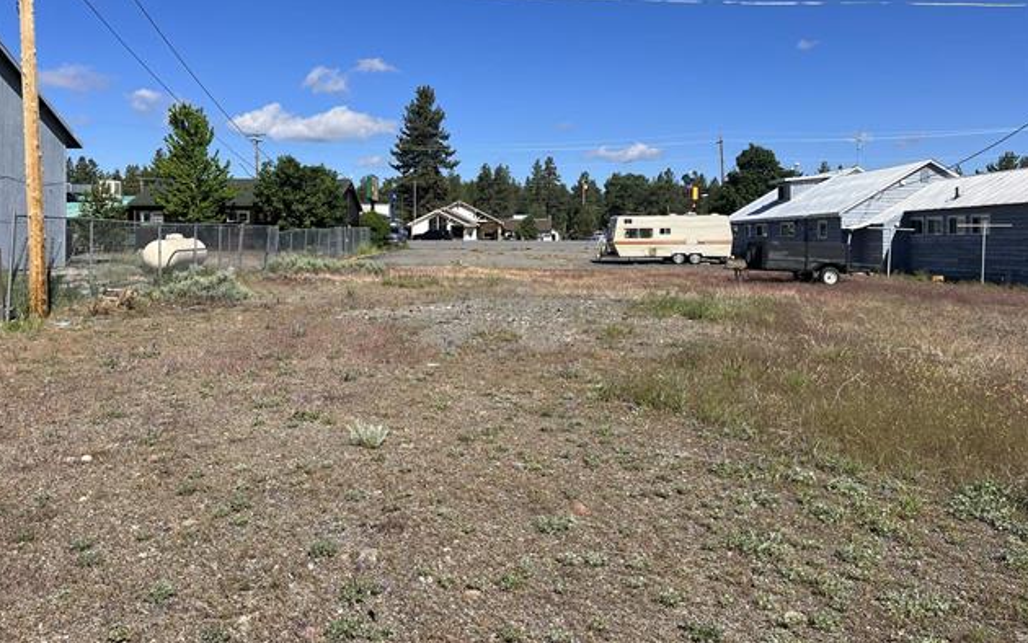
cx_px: 514
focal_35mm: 28
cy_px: 255
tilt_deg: +0.1
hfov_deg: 66.5
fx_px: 785
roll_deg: -0.4
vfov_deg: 44.3
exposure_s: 1/4149
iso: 50
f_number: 1.6
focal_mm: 5.1
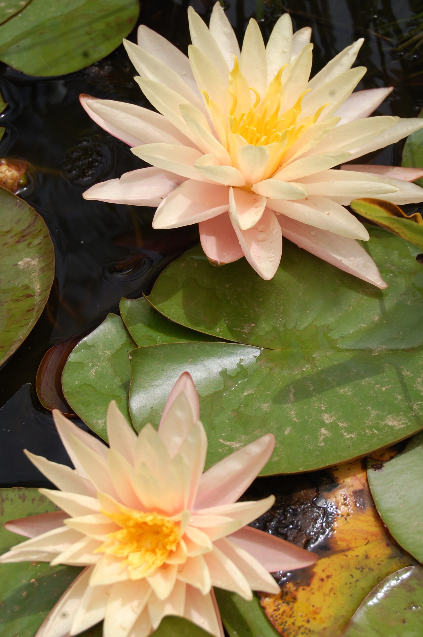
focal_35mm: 82
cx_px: 212
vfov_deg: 24.6
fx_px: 1457
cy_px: 318
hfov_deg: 16.5
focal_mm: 55
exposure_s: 1/400
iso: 200
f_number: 10
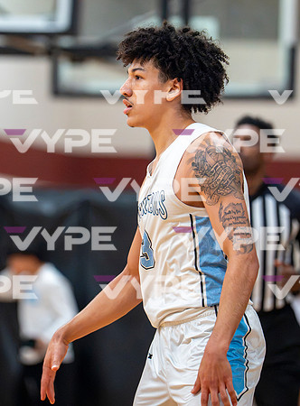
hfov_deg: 4.1
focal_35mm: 359
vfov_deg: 5.6
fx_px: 4189
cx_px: 132
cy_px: 155
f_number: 3.2
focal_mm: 200
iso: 10000
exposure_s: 1/1250
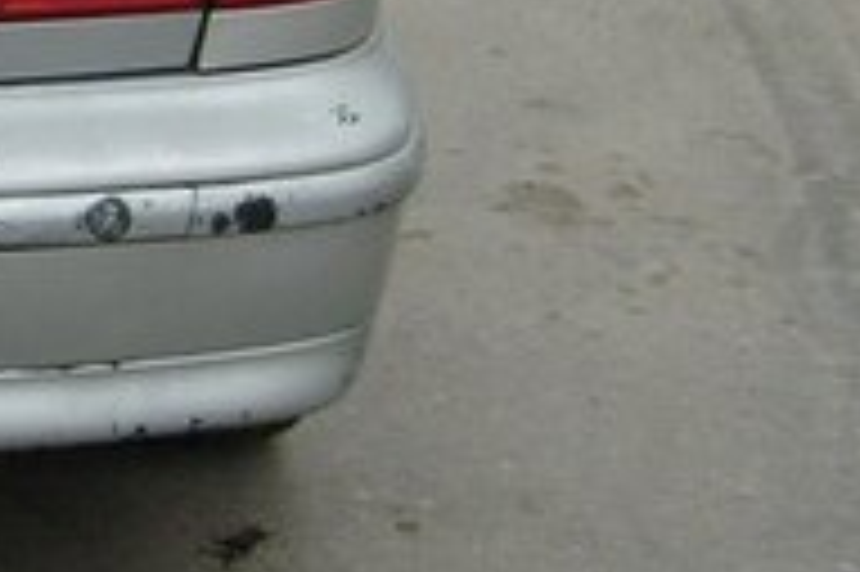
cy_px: -74
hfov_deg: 14.7
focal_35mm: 126
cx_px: -563
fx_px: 3007
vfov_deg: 10.7
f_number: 7.1
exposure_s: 1/125
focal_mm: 5.8
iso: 80
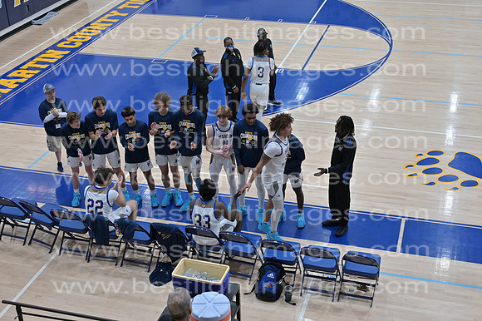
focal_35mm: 50
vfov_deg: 27.0
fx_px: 669
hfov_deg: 39.6
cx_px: 241
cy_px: 160
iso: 3600
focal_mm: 50
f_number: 4
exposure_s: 1/400
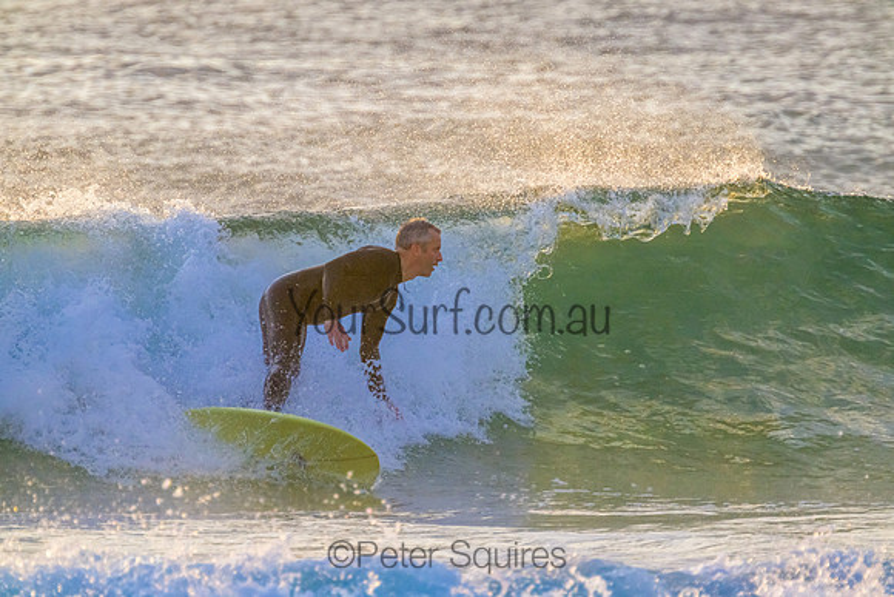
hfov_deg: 2.6
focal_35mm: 800
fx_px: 19870
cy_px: 298
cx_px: 447
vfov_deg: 1.7
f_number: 11
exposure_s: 1/1250
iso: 3600
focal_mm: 800
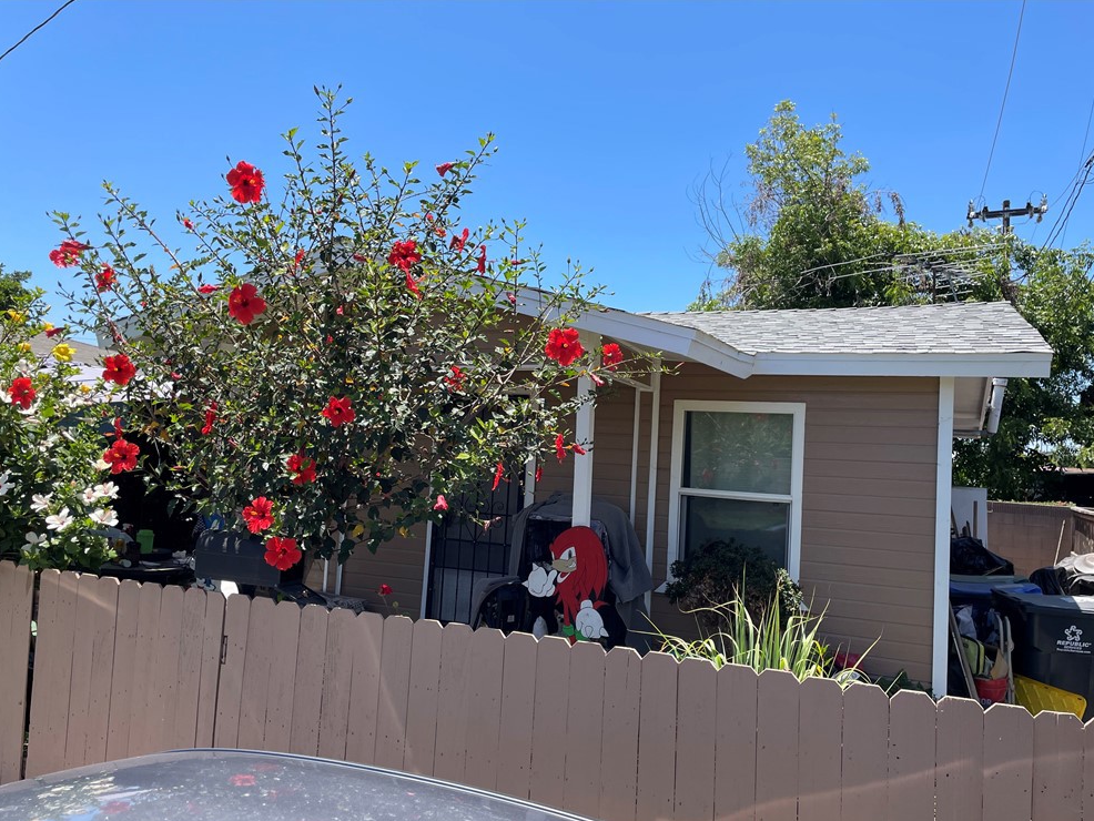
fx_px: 854
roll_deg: -3.1
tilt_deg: +3.1
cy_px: 424
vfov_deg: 51.4
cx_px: 544
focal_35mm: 27
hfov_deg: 65.3
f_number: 1.6
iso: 32
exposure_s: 1/2092
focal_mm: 4.2
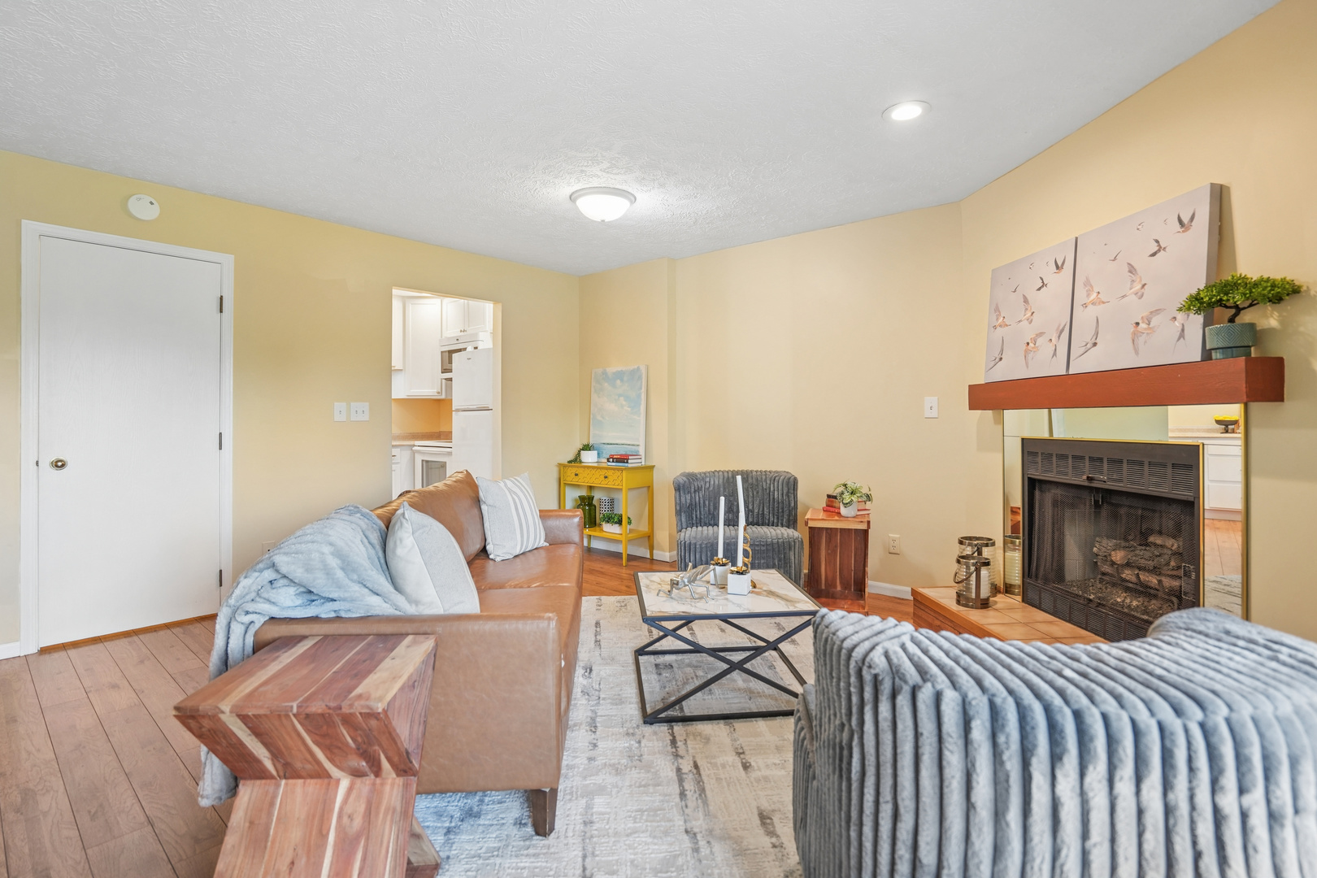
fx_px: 585
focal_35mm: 16
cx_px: 658
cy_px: 439
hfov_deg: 96.7
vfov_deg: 73.7
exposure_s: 1/30
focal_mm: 16
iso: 400
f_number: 4
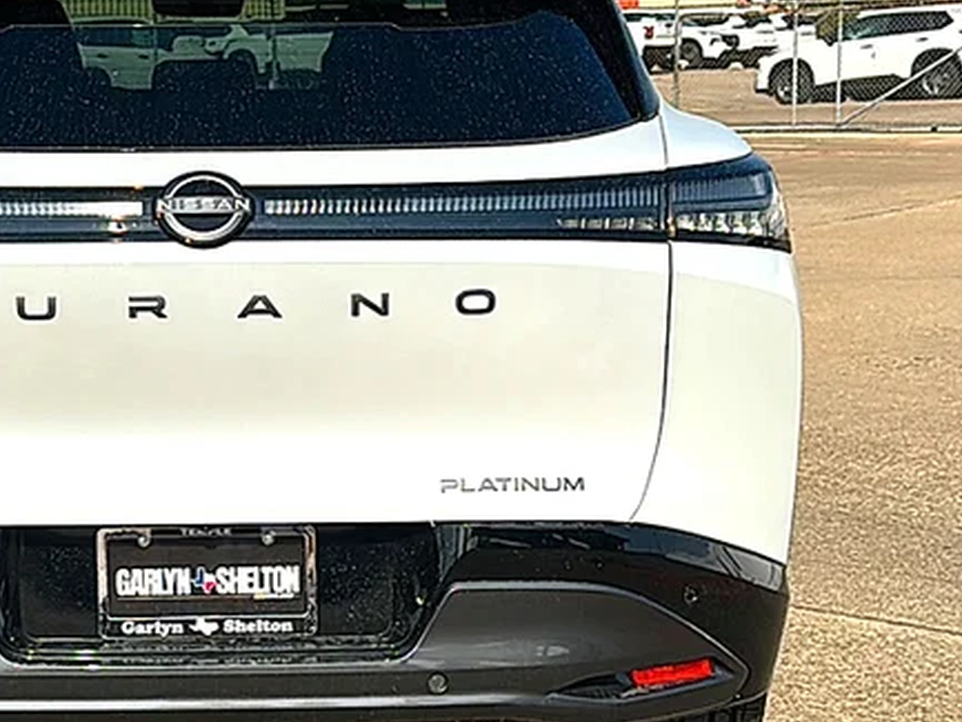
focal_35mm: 63
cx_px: 236
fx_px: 1751
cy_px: 392
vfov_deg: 23.3
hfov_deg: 30.2
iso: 80
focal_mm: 6.86
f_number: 1.78
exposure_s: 1/10989
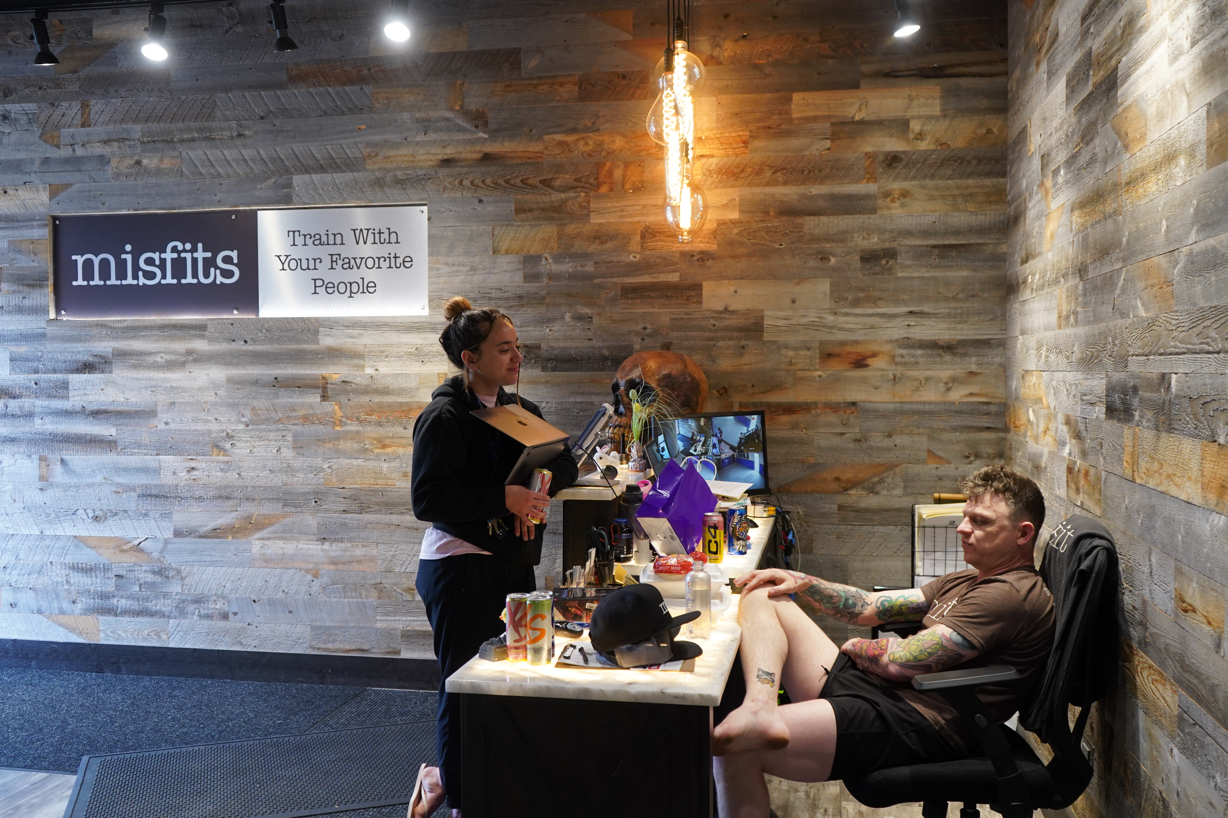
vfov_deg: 41.1
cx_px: 614
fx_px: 1091
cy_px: 409
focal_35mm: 32
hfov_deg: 58.7
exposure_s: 1/160
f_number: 4
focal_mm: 32
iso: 2000
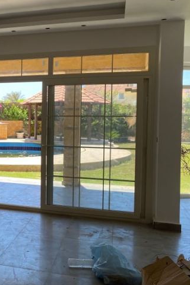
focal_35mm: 45
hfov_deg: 27.1
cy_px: 133
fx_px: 357
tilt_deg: -0.8
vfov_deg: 43.6
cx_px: -24
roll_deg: -0.6
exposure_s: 1/391
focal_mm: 4.25
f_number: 1.8
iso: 32
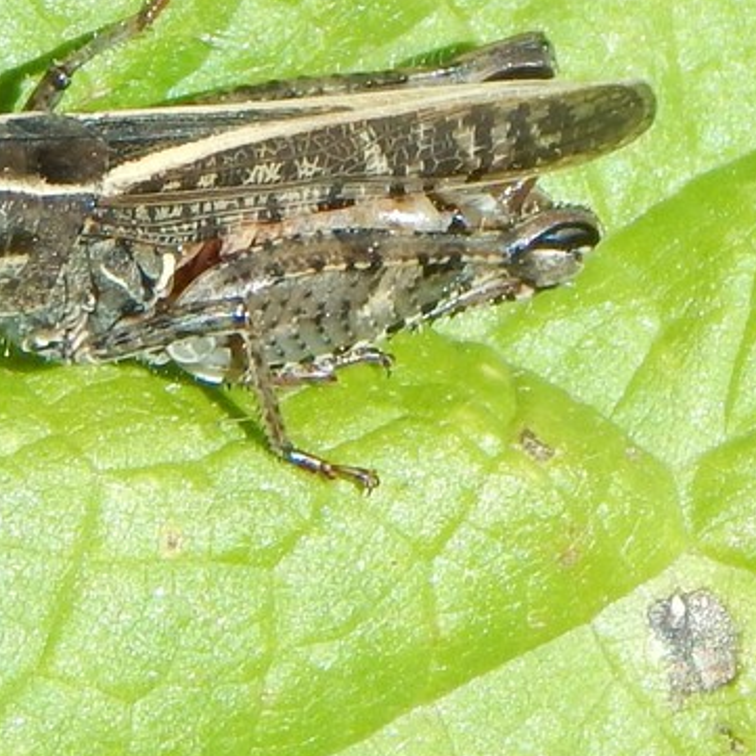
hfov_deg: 4.1
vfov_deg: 4.1
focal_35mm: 432
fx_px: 10674
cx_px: 171
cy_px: 168
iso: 125
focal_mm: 37.1
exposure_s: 1/400
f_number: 5.4
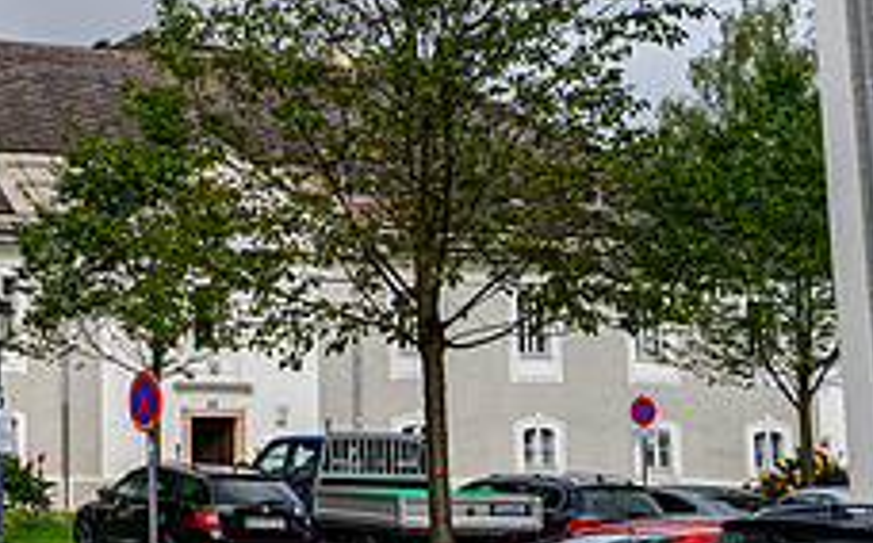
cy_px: 141
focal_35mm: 77
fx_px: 1830
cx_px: -158
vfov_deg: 16.8
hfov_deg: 24.5
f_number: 5
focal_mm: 24.5
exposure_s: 1/400
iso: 64
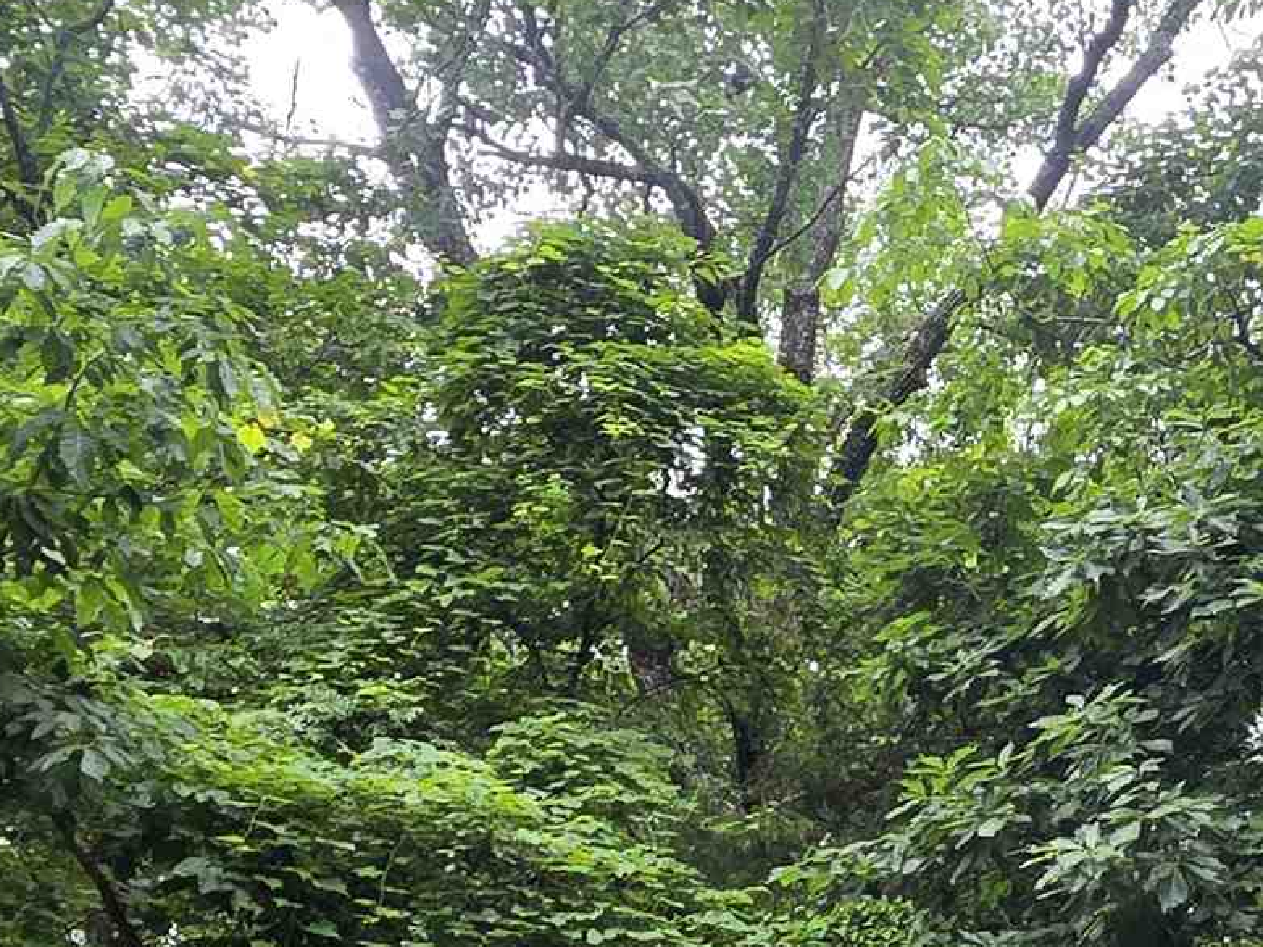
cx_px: 1084
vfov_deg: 27.5
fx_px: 1861
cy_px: 857
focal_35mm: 51
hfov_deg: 35.7
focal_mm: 2.2
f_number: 1.9
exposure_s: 1/120
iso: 40
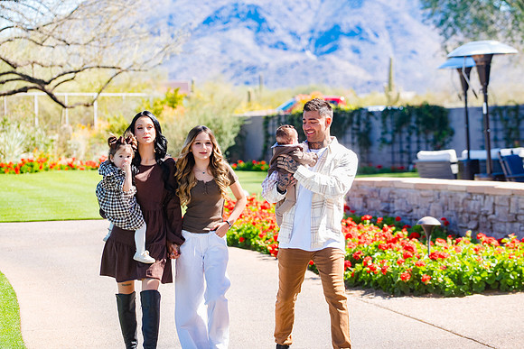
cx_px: 262
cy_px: 174
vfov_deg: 9.7
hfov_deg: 14.4
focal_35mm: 142
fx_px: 2067
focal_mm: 142
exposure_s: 1/400
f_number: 5.6
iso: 400
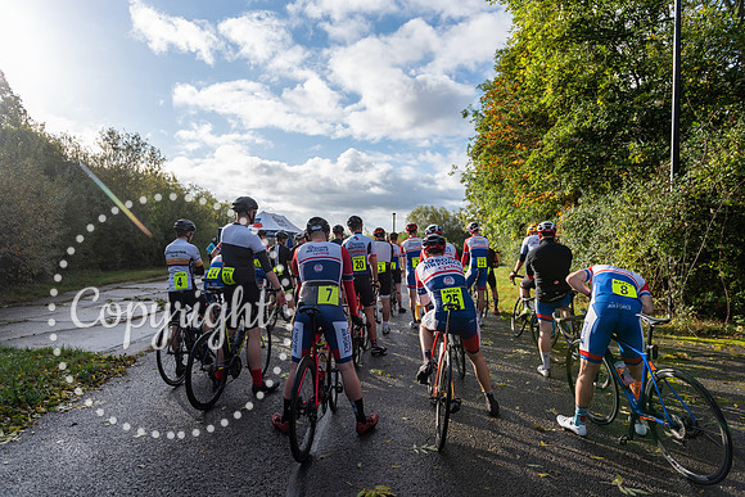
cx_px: 372
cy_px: 248
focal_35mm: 24
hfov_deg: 73.7
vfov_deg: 53.2
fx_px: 497
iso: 200
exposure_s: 1/1600
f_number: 4
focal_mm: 24
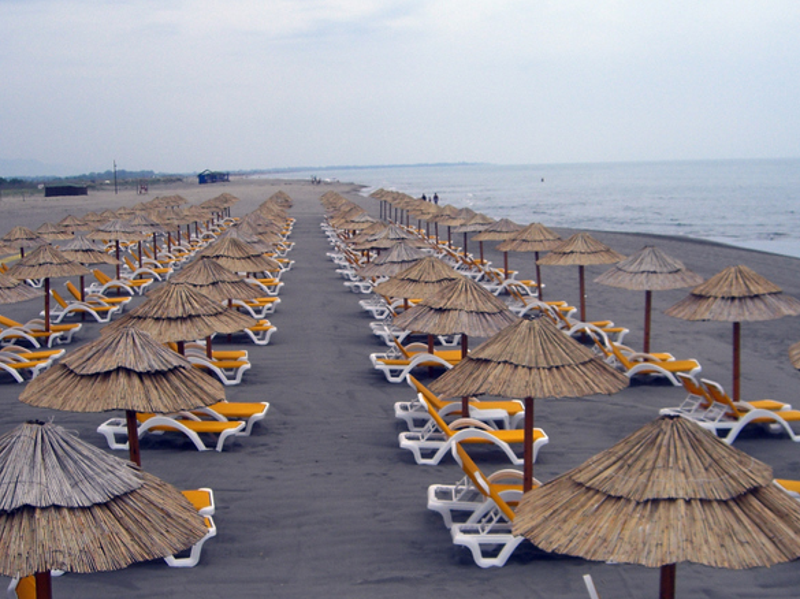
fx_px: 1201
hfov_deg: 36.8
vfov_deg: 28.0
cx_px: 438
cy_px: 343
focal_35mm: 52
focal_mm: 7.9
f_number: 8
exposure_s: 1/500
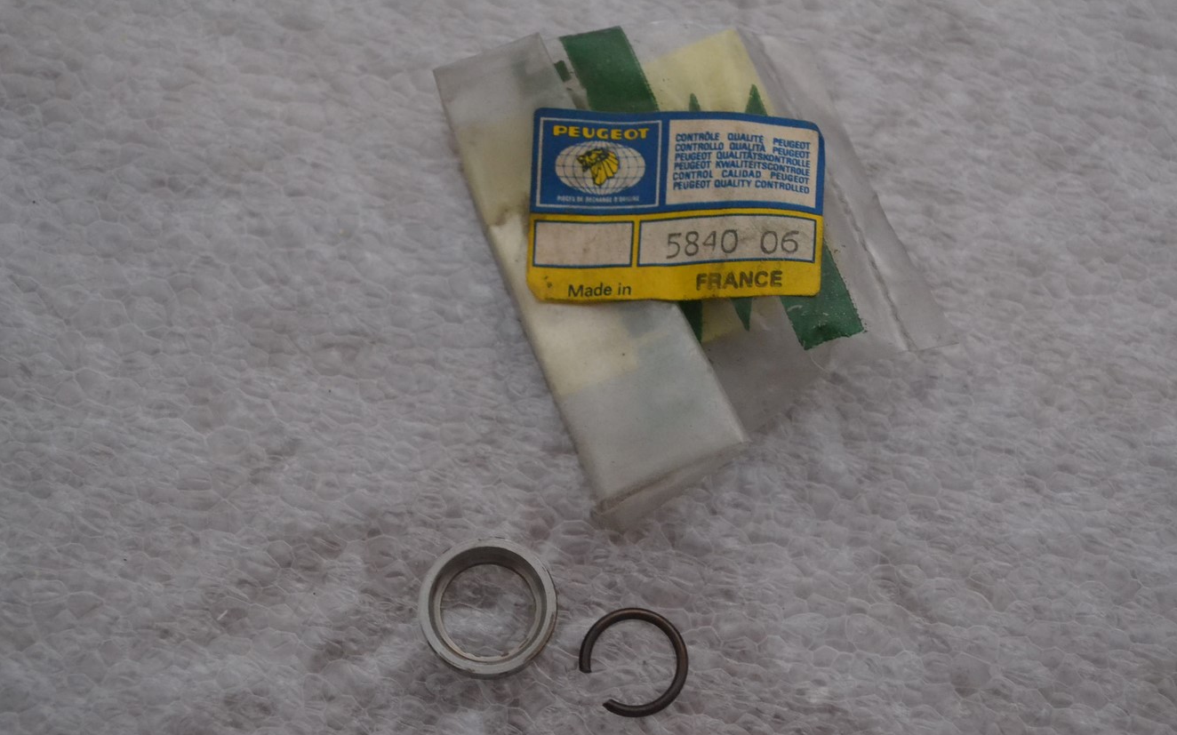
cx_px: 599
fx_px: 1700
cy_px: 391
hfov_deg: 38.2
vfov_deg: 24.4
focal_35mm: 53
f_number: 5
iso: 2500
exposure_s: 1/60
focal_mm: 34
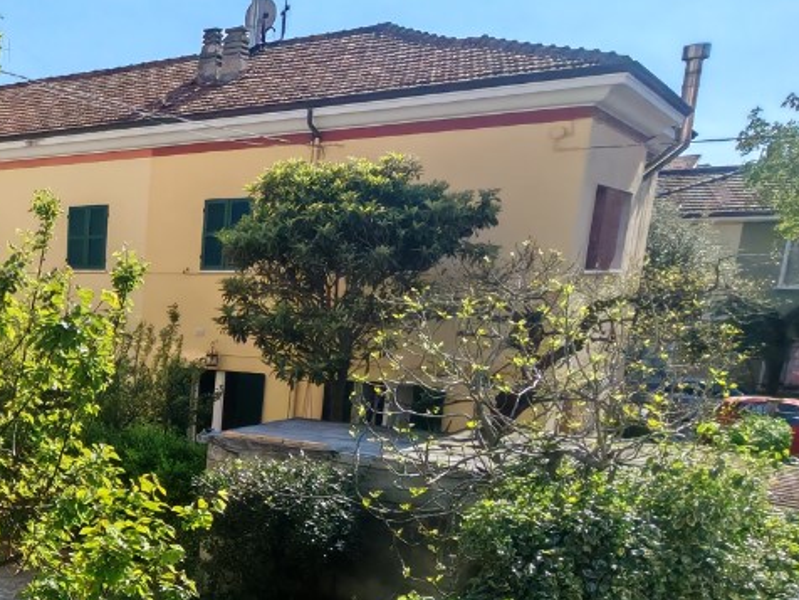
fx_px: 993
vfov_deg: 32.5
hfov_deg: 35.5
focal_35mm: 43
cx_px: -134
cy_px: 496
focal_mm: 1.96
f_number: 2.2
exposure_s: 1/1800
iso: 50
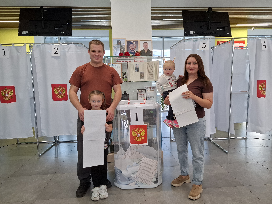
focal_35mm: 23
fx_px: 181
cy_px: 102
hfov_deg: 73.9
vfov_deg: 58.9
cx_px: 136
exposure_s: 1/120
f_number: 1.8
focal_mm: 5.54
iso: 250
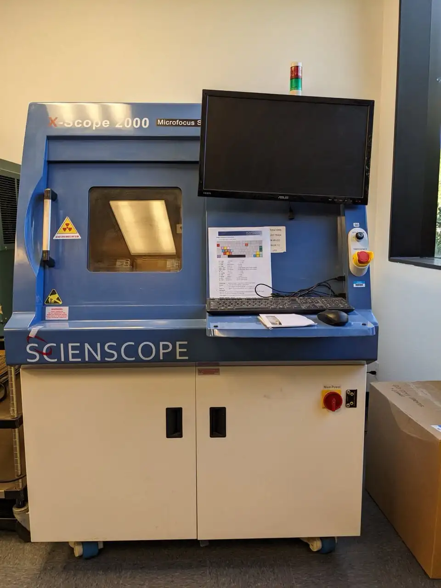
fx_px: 459
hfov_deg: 51.4
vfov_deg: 65.3
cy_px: 294
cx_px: 220
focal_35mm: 27
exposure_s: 1/40
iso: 63
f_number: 1.7
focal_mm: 4.4
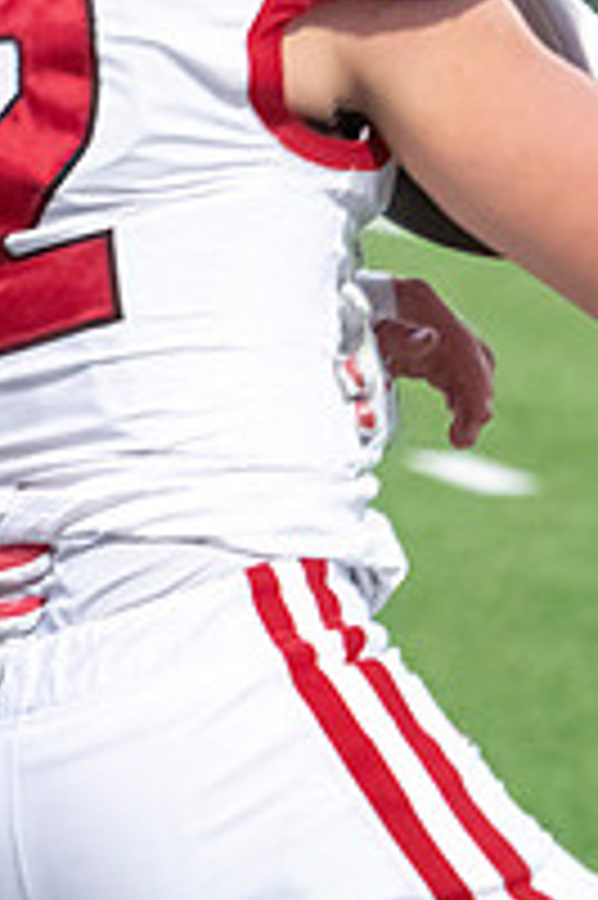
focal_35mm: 494
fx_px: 12329
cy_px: 317
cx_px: -427
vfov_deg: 4.2
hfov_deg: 2.8
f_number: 7.1
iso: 10000
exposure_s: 1/320
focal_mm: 170
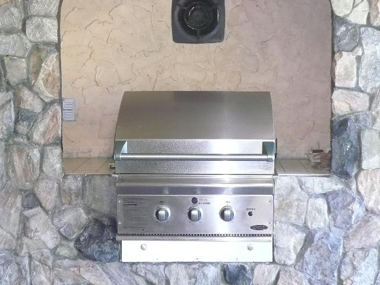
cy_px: 142
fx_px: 812
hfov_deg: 26.3
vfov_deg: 19.9
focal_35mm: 74
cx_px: 190
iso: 250
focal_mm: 8.1
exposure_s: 1/30
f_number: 3.6
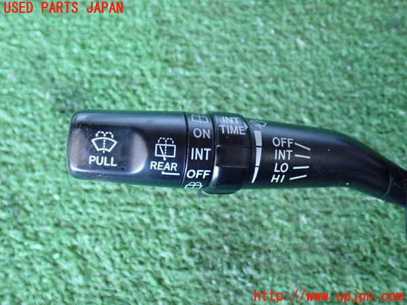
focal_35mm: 38
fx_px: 447
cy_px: 152
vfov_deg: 37.7
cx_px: 204
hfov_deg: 49.0
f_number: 2.7
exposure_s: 1/40
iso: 500
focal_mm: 6.83
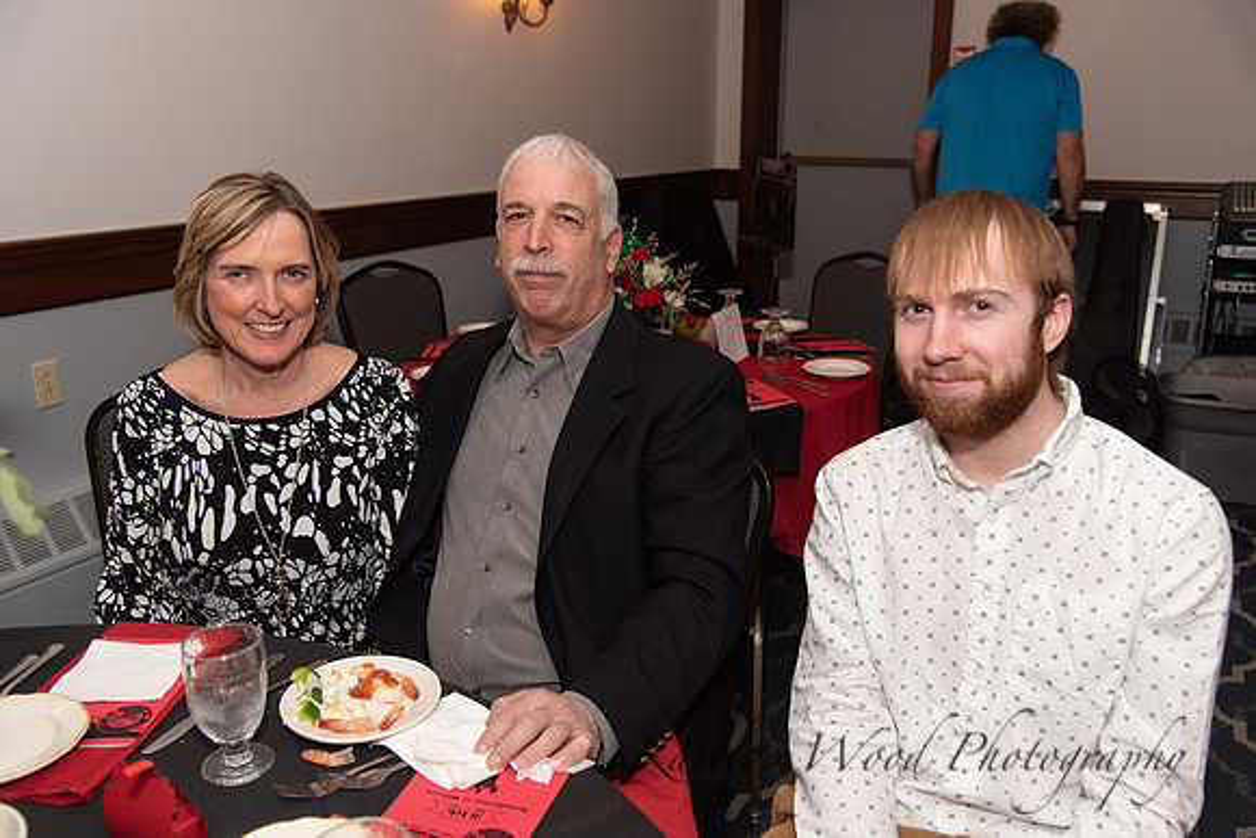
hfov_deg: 60.3
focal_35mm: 31
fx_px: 1082
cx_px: 628
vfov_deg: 42.3
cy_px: 419
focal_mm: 31
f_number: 4
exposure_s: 1/200
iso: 800
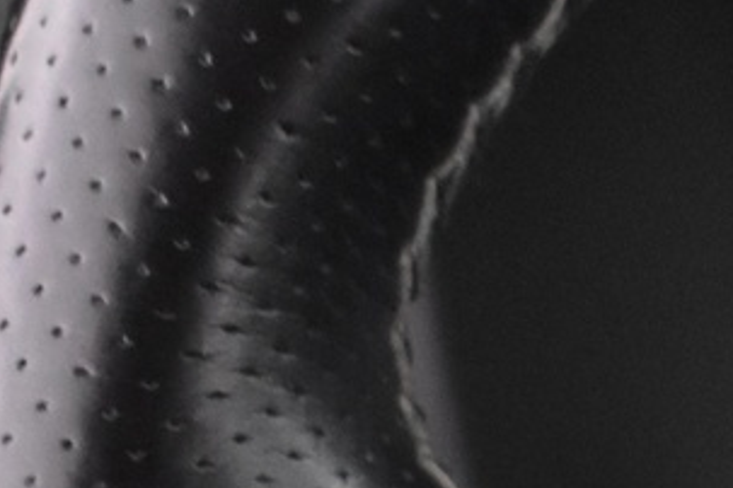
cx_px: 939
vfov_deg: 5.7
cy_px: 1046
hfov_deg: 8.7
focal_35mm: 233
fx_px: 4737
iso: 3200
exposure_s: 1/25
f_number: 4.2
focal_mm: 29
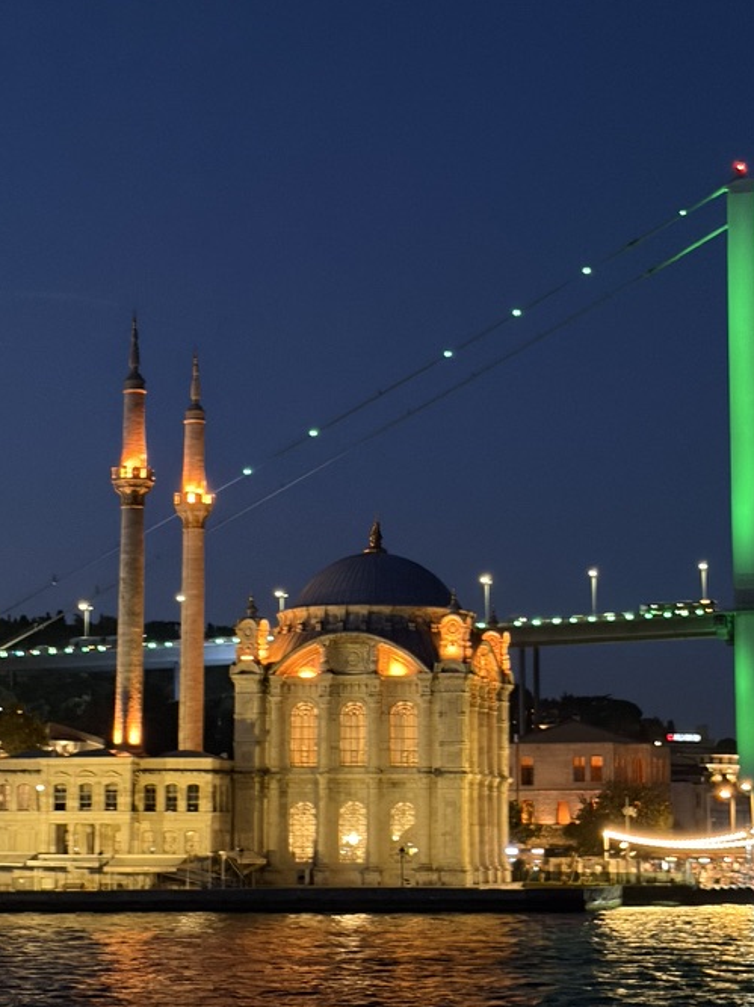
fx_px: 2325
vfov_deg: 24.4
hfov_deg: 18.4
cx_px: 373
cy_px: 559
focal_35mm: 80
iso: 500
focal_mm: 5.96
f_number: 1.6
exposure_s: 1/20
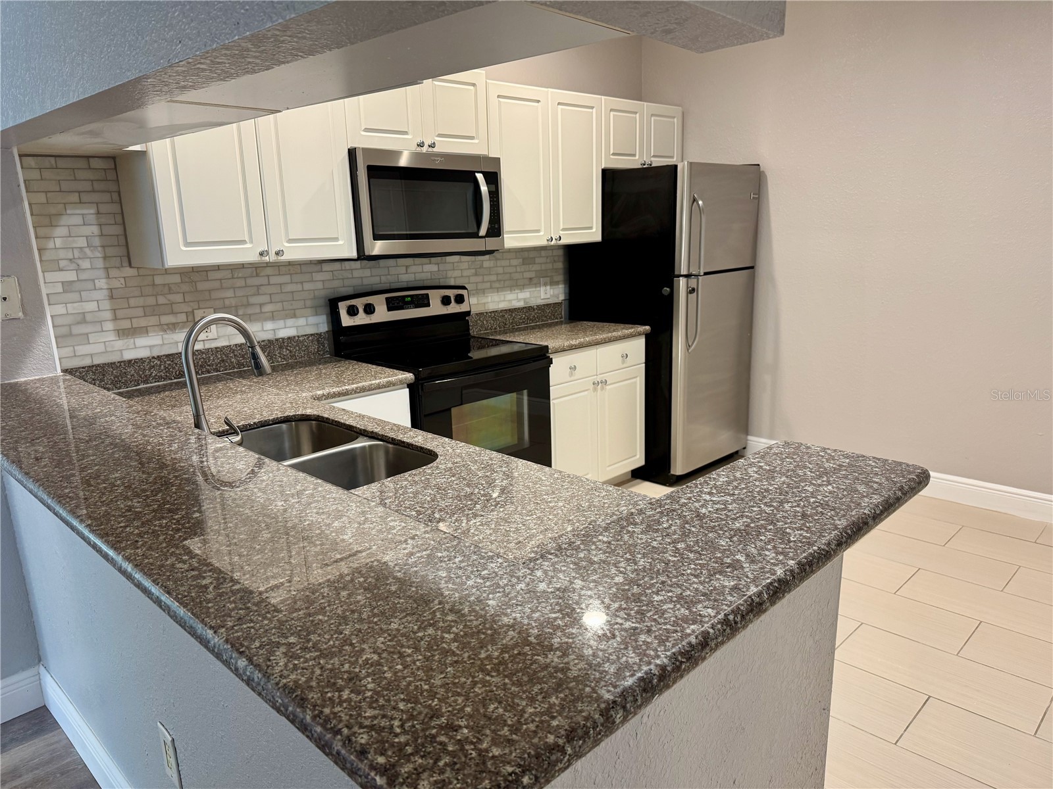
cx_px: 526
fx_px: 730
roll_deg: +1.1
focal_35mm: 24
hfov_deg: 71.6
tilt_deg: -14.5
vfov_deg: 56.8
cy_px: 394
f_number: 1.78
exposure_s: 1/60
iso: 200
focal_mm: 6.76
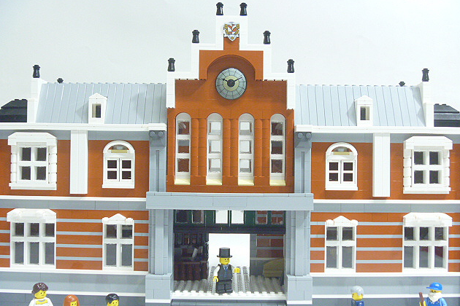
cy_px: 166
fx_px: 473
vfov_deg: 35.9
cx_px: 229
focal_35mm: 37
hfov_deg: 51.9
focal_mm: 6.3
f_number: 3.5
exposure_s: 1/10
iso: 400
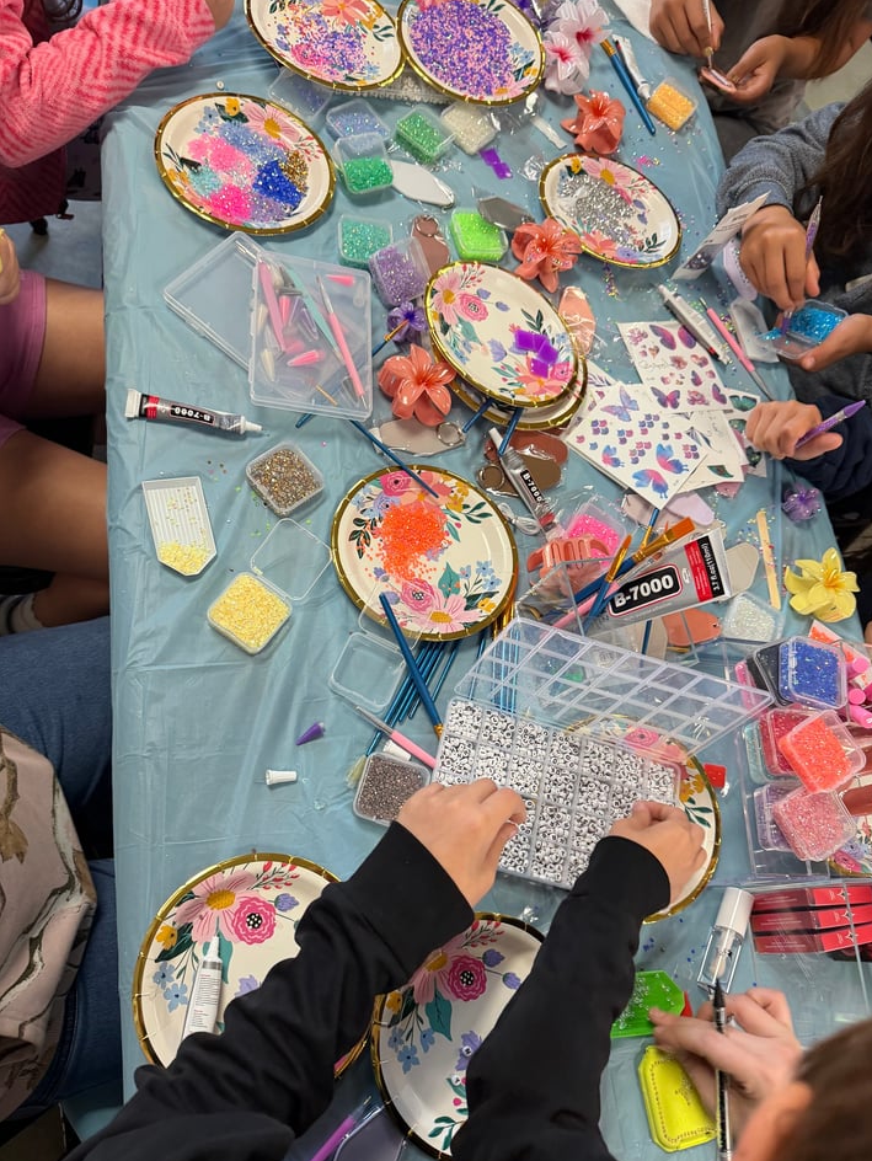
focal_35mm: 26
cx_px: 432
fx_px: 872
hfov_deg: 53.1
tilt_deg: -63.7
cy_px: 627
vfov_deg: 67.2
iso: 200
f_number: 1.78
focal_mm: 6.76
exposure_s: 1/60
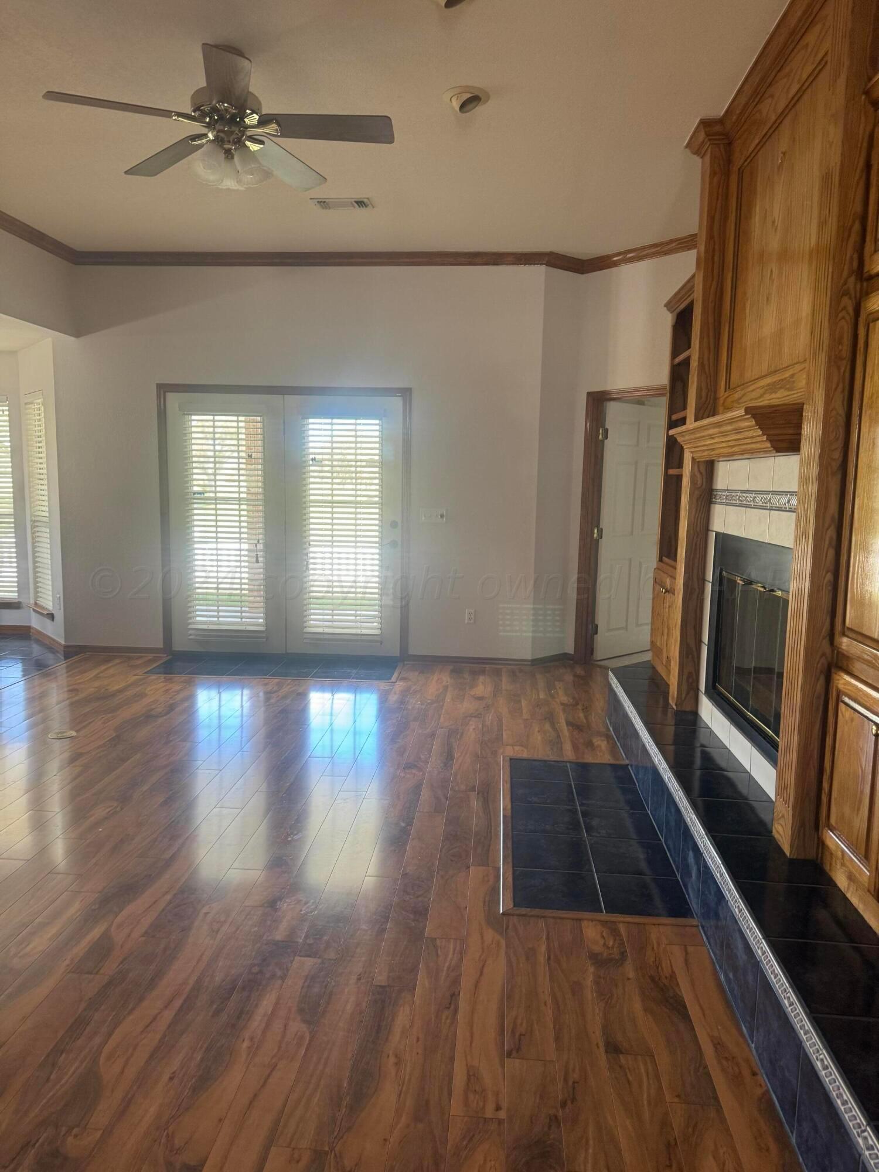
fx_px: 813
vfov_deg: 71.6
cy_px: 586
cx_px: 440
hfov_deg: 56.8
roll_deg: -0.4
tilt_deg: -8.7
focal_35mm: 24
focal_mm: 6.76
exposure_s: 1/60
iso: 160
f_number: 1.78
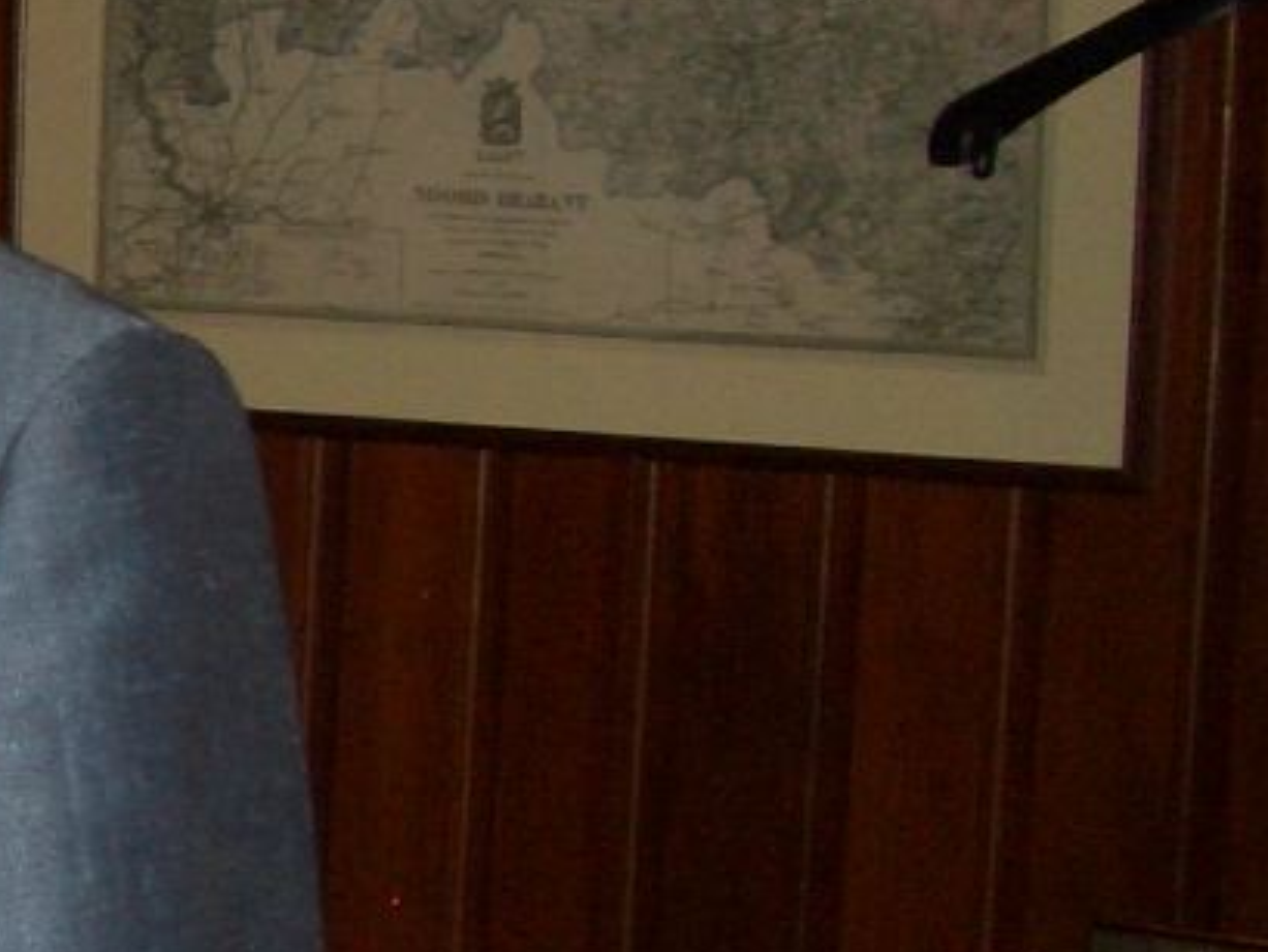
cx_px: -936
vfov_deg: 10.8
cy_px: 549
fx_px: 5020
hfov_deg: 13.1
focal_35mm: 137
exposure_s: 1/60
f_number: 2.6
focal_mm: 5.8
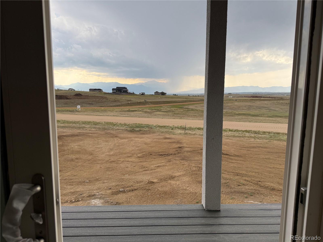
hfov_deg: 71.6
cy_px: 121
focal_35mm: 24
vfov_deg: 56.8
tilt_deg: -6.8
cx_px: 162
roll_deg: -0.1
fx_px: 224
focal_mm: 6.76
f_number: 1.78
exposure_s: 1/1250
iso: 100
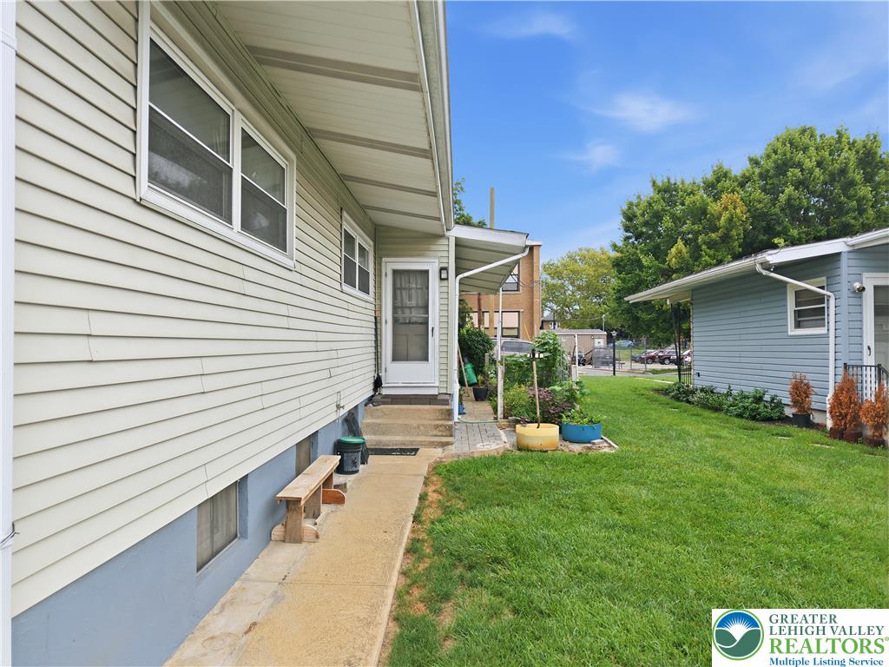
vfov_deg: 56.8
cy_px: 334
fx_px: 616
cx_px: 444
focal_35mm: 24
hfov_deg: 71.6
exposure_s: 1/1600
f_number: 1.8
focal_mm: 8.7
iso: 400
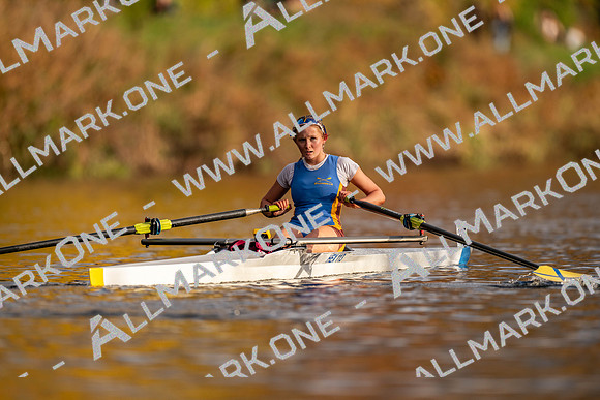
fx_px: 10002
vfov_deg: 2.3
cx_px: 300
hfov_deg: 3.4
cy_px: 200
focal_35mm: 600
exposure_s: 1/2500
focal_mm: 600
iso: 280
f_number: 4
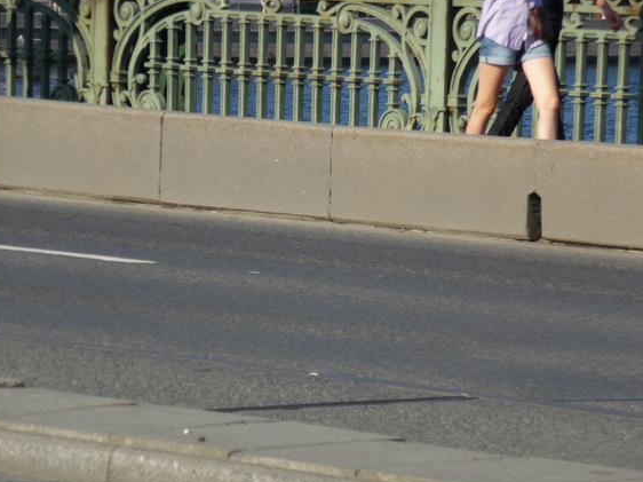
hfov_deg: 6.2
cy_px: 250
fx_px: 5923
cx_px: 333
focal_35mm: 319
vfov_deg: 4.7
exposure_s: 1/400
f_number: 4.9
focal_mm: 47
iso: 100
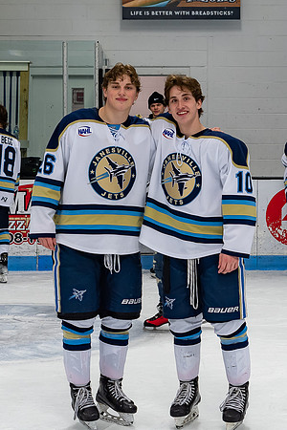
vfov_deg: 21.3
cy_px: 169
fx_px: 1145
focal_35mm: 96
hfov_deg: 14.3
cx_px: 171
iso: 400
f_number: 4
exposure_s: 1/250
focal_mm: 35
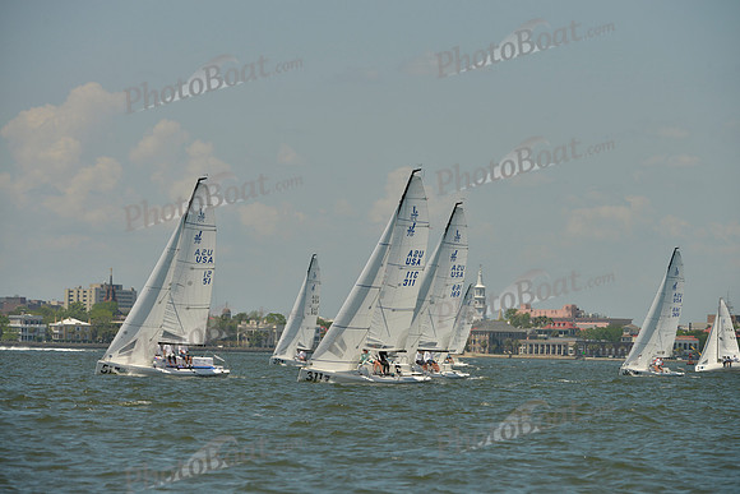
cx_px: 370
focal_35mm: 250
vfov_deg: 5.5
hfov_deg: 8.2
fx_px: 5140
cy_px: 247
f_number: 9
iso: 280
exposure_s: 1/1600
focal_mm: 250
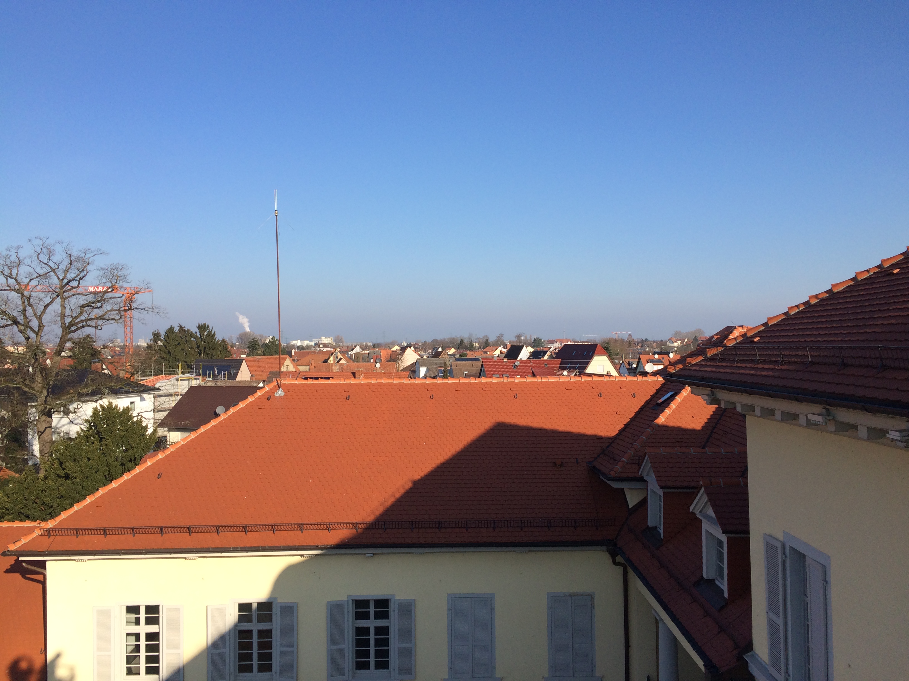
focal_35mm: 29
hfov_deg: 61.7
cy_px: 340
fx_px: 762
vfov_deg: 48.2
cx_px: 454
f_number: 2.2
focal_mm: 4.15
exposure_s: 1/1786
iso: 32
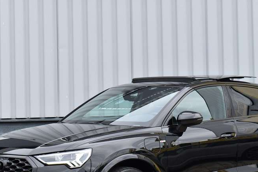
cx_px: 148
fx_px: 811
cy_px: 131
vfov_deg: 12.1
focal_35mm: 113
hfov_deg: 18.1
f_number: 8
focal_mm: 48
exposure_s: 1/250
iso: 360
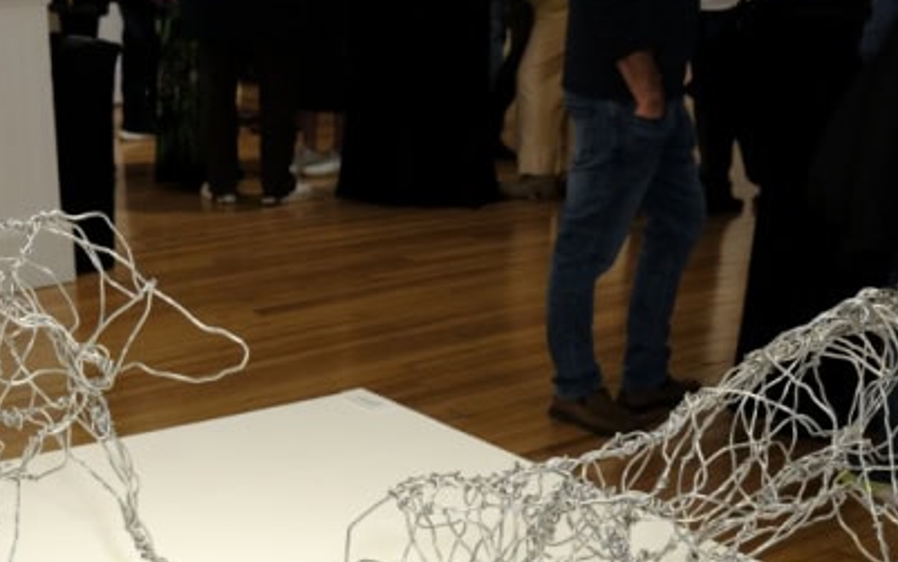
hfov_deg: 31.2
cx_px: 289
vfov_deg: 19.4
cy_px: 563
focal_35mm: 65
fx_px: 1591
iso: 800
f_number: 5
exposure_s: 1/40
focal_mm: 21.2
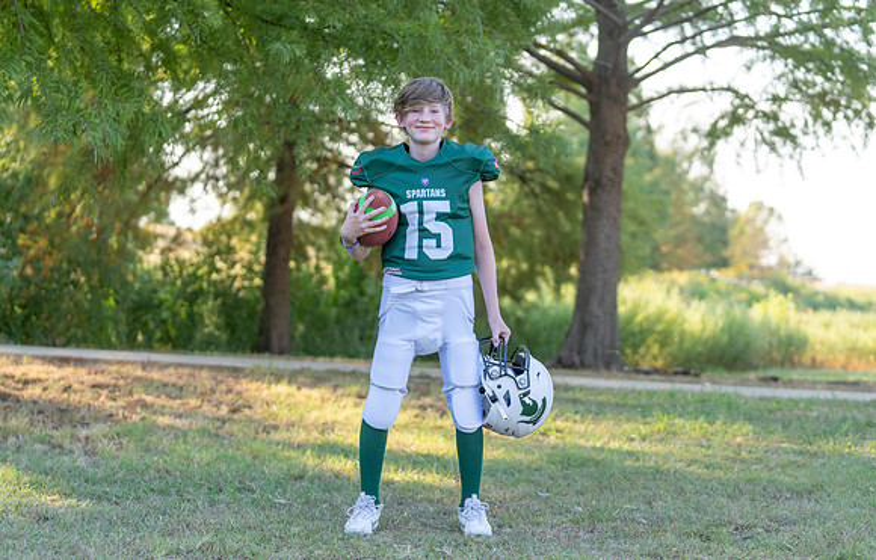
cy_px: 269
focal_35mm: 77
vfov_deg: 17.1
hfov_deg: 26.5
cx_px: 446
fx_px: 1859
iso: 125
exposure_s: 1/320
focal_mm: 70
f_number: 2.8
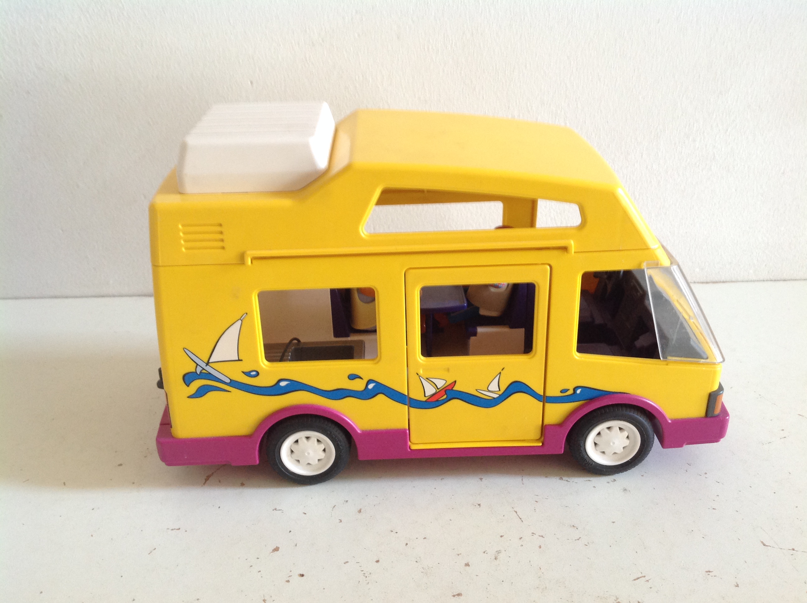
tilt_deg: -26.7
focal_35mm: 35
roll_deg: +1.3
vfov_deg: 40.6
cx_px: 404
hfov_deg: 52.7
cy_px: 302
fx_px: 815
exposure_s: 1/15
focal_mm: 4.28
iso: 125
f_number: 2.4
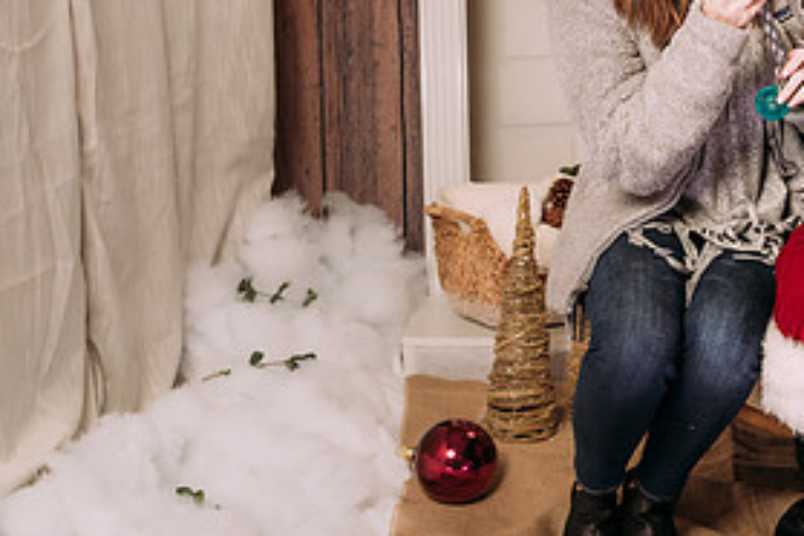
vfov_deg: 16.8
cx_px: 652
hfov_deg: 24.6
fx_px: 1809
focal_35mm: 81
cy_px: 181
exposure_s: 1/100
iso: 100
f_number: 5
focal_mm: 35
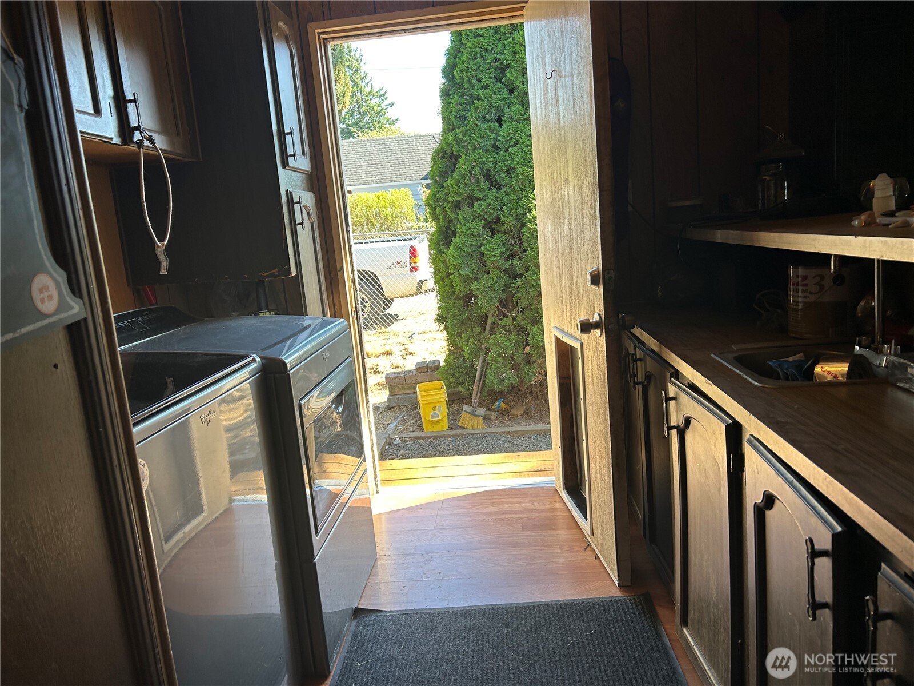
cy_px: 343
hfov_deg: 67.3
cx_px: 457
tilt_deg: -10.9
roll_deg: +5.9
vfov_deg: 53.1
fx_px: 687
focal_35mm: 26
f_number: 1.5
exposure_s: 1/121
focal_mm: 5.7
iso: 40
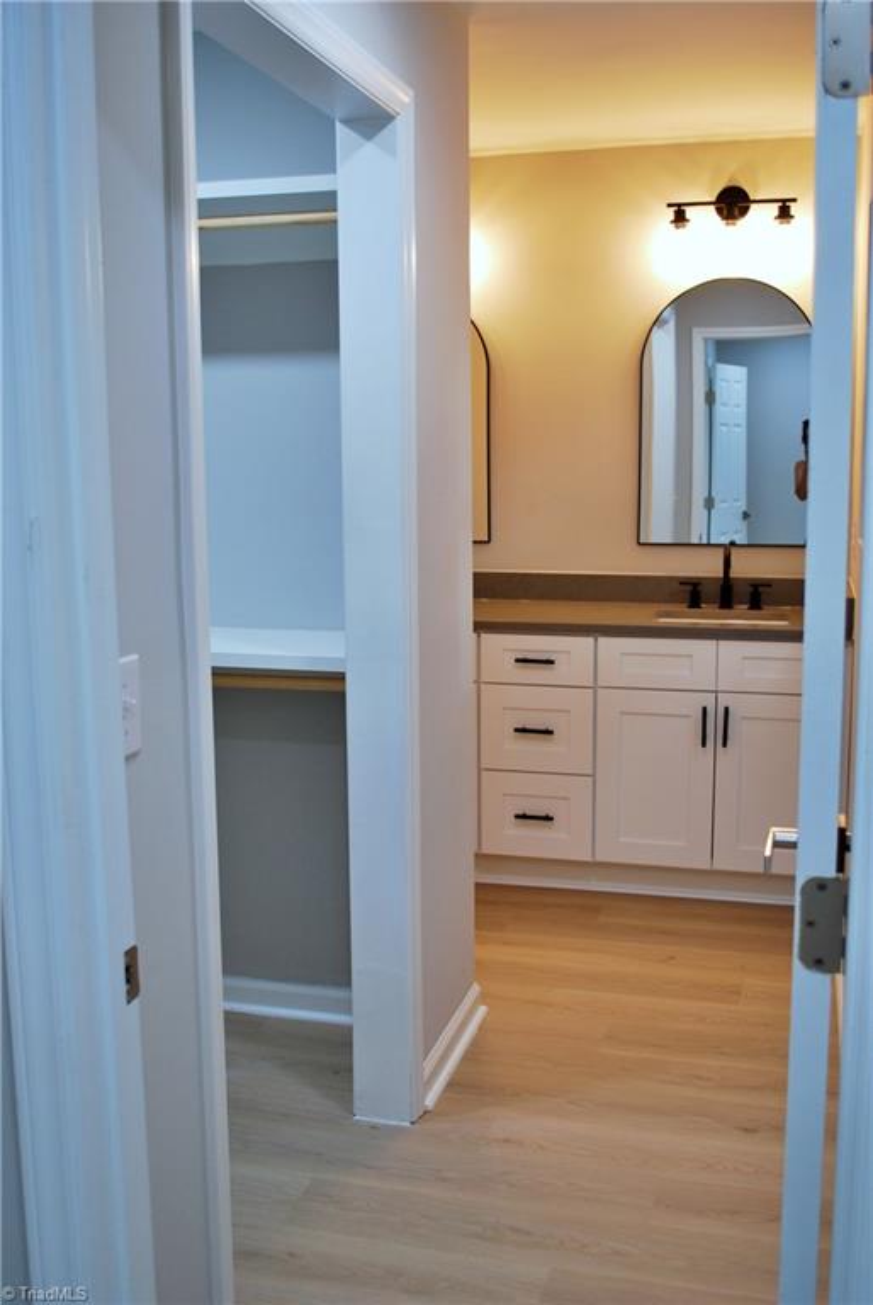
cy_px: 652
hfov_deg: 37.0
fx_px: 1306
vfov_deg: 53.1
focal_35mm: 36
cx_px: 436
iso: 200
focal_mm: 24
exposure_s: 1/30
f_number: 4.2
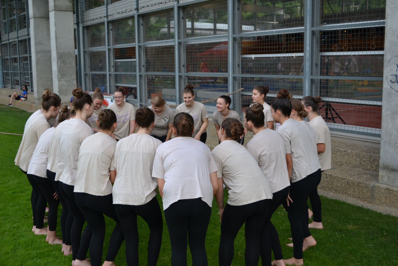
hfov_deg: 49.6
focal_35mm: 39
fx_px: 431
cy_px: 133
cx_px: 199
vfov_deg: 34.2
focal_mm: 26
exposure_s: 1/400
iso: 400
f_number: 4.2
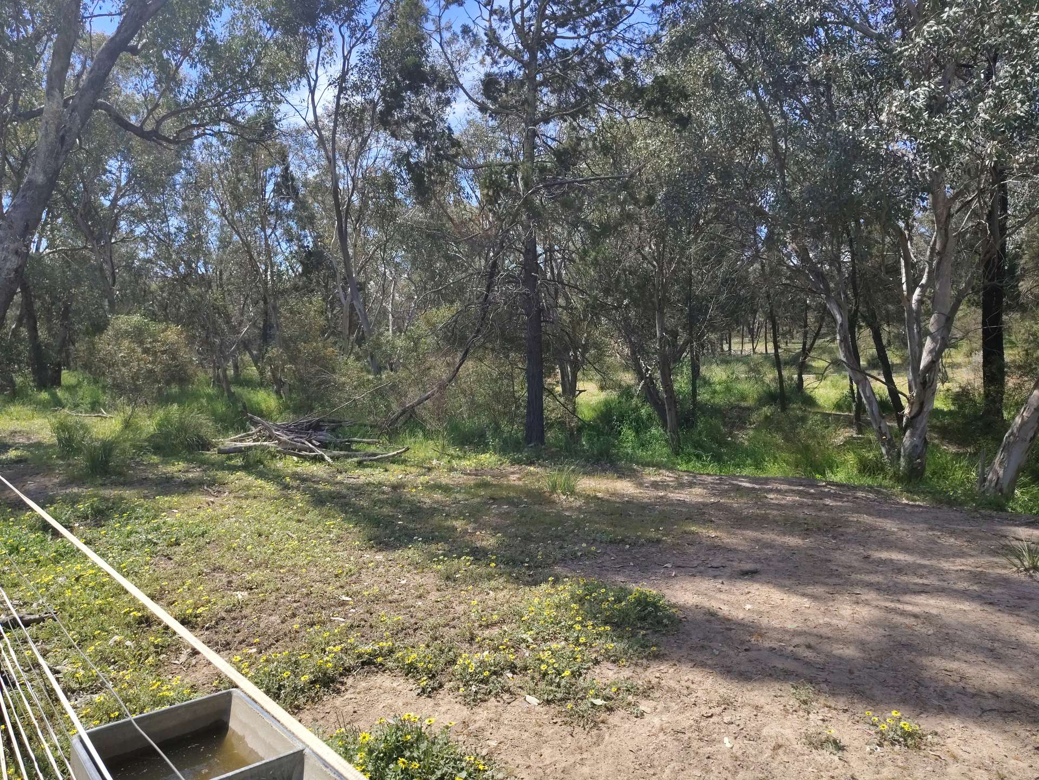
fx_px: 720
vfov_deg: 56.8
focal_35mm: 24
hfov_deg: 71.6
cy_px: 390
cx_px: 520
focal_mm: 5.56
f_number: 1.8
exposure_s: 1/1772
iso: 100
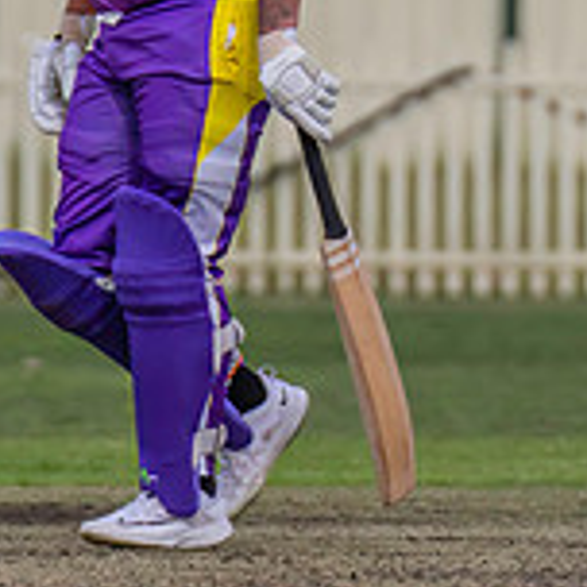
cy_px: 124
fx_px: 34610
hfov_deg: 1.0
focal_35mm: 1804
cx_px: 829
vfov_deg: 1.0
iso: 800
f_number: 6.3
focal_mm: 500
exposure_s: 1/2500
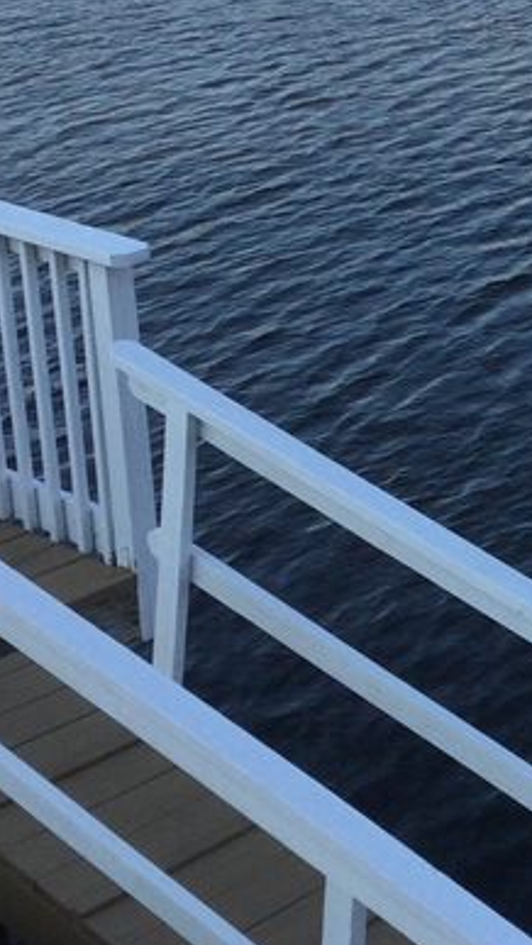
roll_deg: +2.4
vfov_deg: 22.9
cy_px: 346
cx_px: 720
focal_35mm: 93
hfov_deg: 12.6
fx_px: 2330
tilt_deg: -20.2
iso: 25
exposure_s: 1/747
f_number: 2.4
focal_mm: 3.3
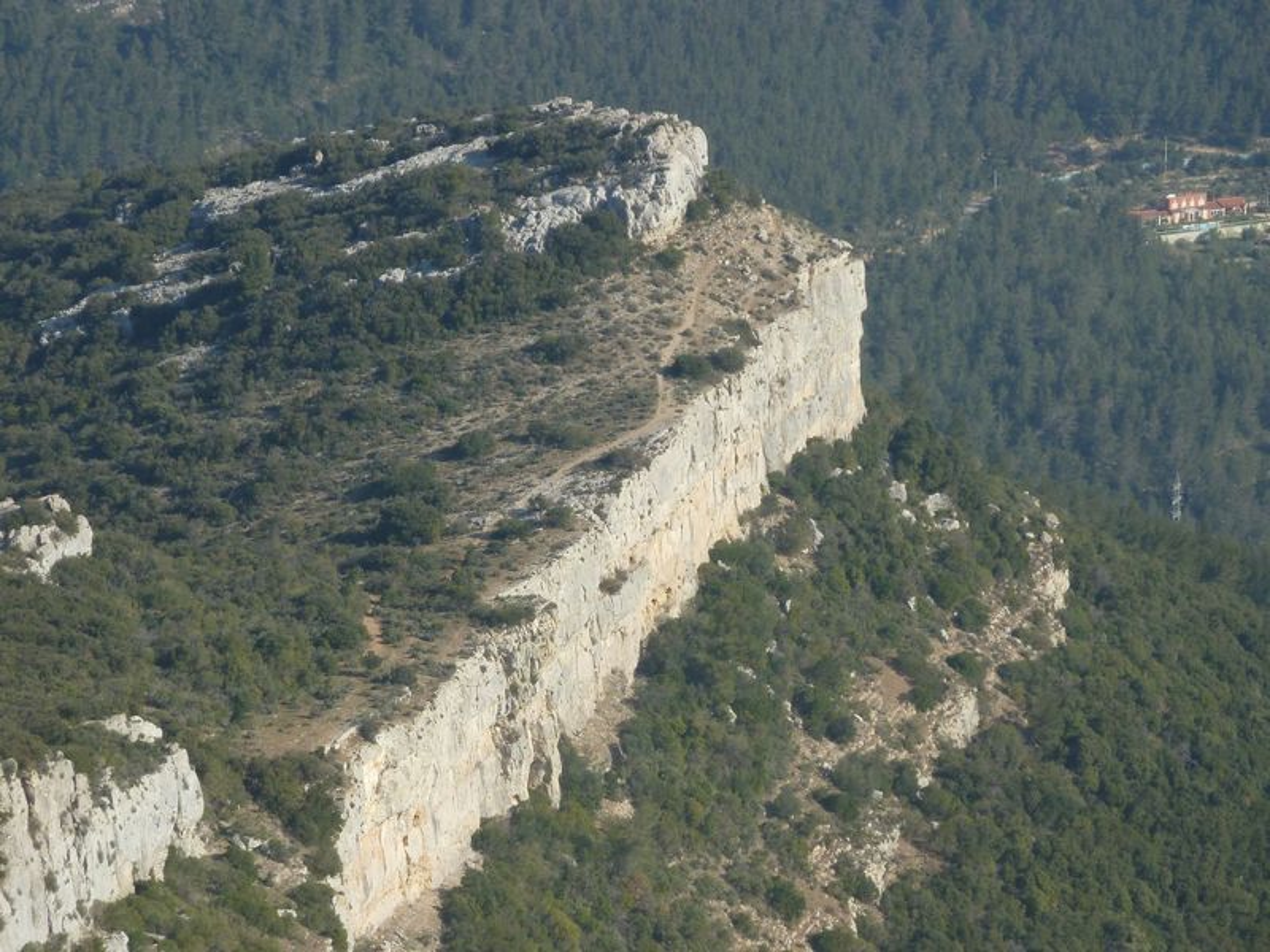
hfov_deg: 14.4
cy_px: 476
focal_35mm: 137
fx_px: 5026
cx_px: 635
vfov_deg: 10.8
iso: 80
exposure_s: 1/400
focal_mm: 22.5
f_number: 4.5
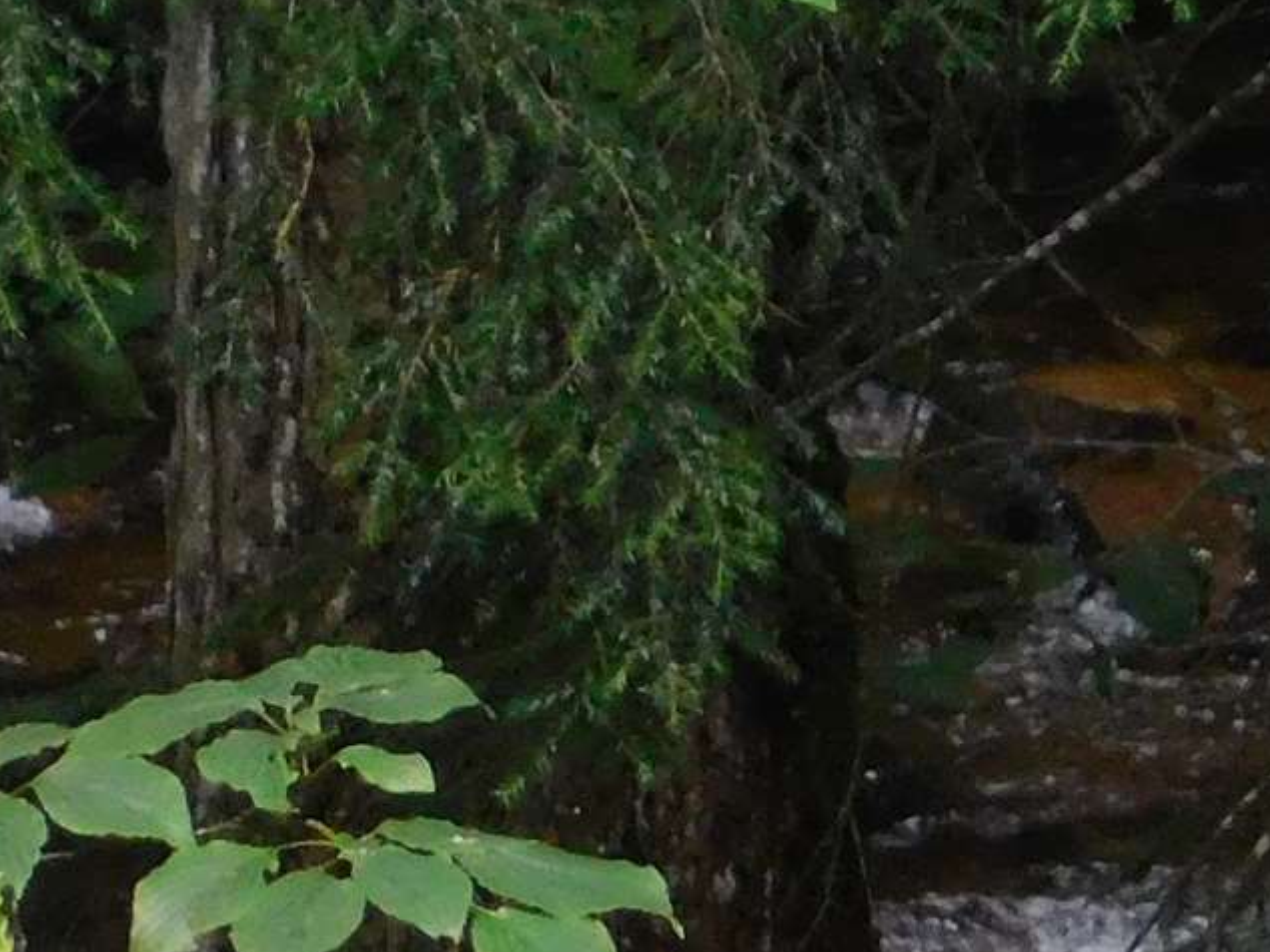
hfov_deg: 2.2
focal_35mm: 892
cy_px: 1048
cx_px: 1168
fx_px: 32714
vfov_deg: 1.7
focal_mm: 32.7
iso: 500
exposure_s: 1/60
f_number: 5.4
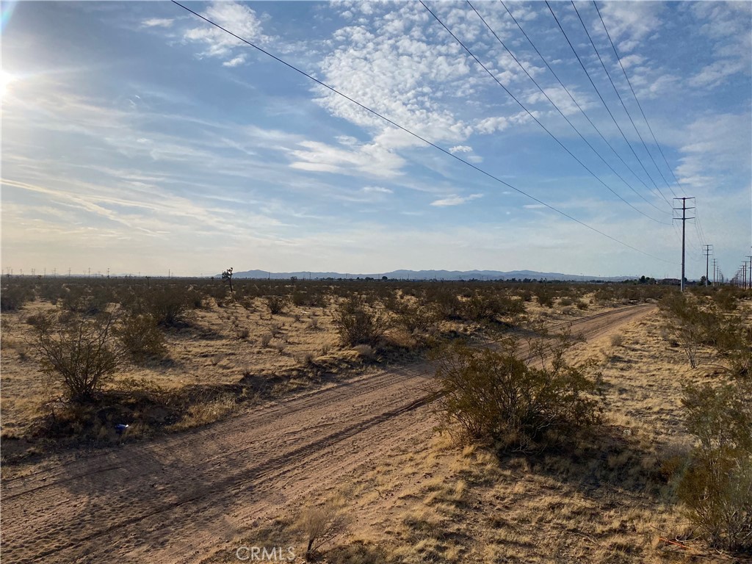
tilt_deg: -1.5
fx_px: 565
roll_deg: +0.1
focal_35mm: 26
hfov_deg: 67.3
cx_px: 376
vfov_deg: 53.1
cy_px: 282
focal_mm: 4.25
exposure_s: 1/8197
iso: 32
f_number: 1.8
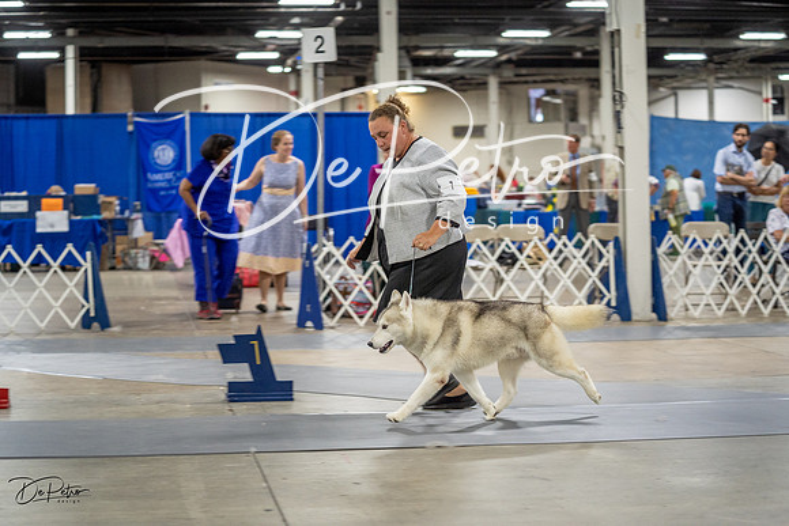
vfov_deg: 17.7
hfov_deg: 26.3
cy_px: 263
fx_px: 1688
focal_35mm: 77
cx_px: 394
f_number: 2.8
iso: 2000
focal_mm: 77
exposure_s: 1/160
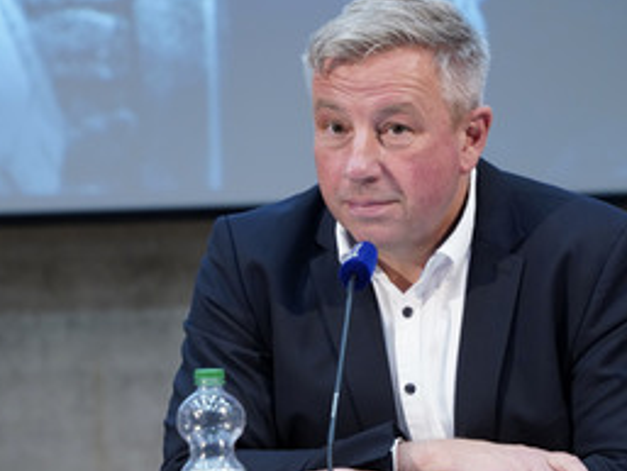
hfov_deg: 5.9
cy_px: 239
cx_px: 338
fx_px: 6107
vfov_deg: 4.4
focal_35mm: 337
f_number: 5.6
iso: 3200
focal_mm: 200
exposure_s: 1/25
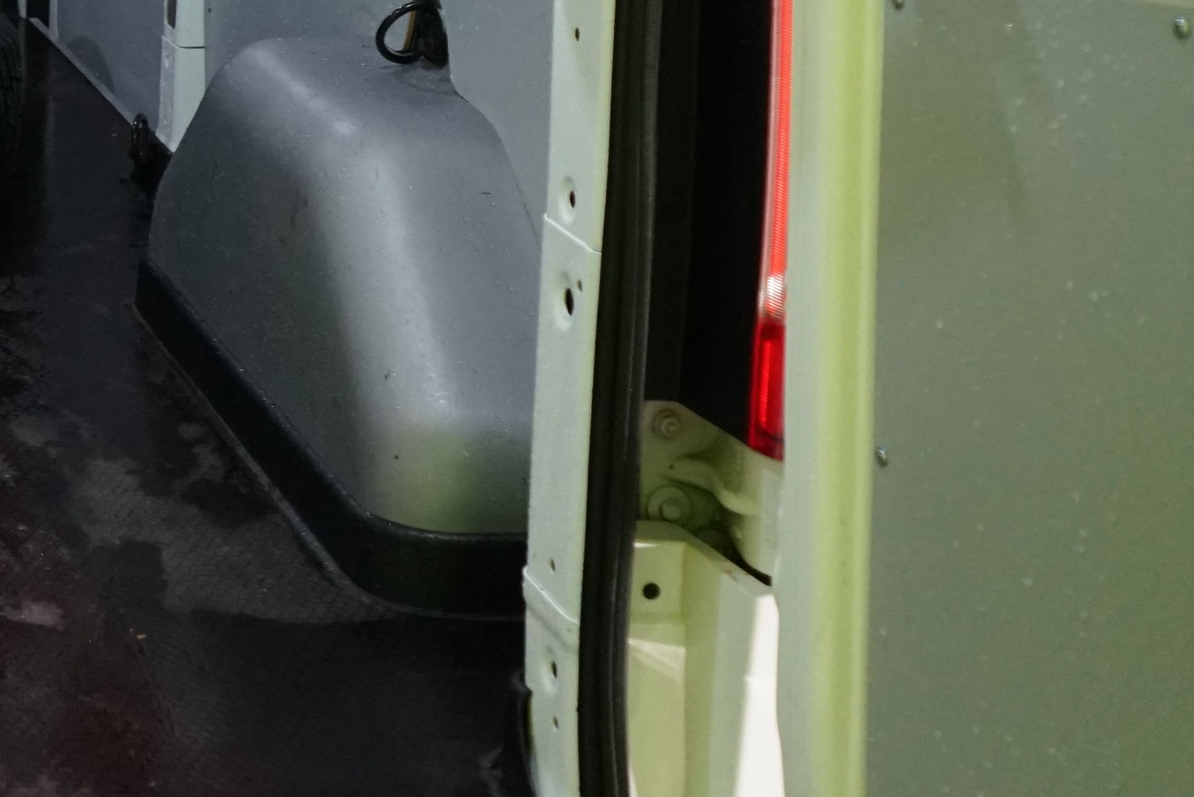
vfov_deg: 15.6
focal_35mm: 84
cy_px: -183
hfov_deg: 21.4
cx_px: -436
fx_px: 2786
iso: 2500
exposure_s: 1/160
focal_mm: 29
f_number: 3.5
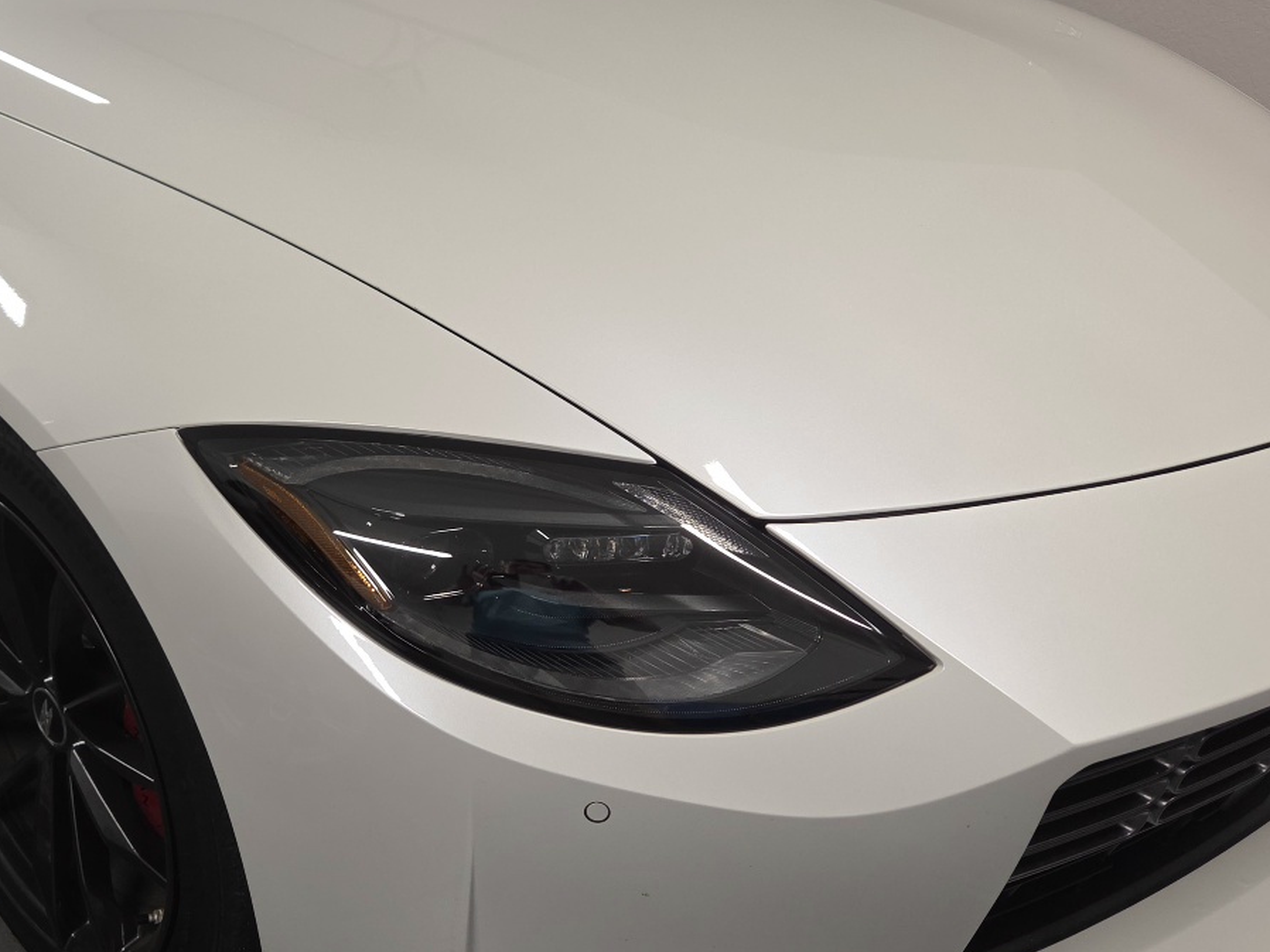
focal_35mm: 41
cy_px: 434
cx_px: 388
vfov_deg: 35.1
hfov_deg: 44.9
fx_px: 1504
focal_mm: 5.4
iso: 250
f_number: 1.8
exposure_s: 1/120
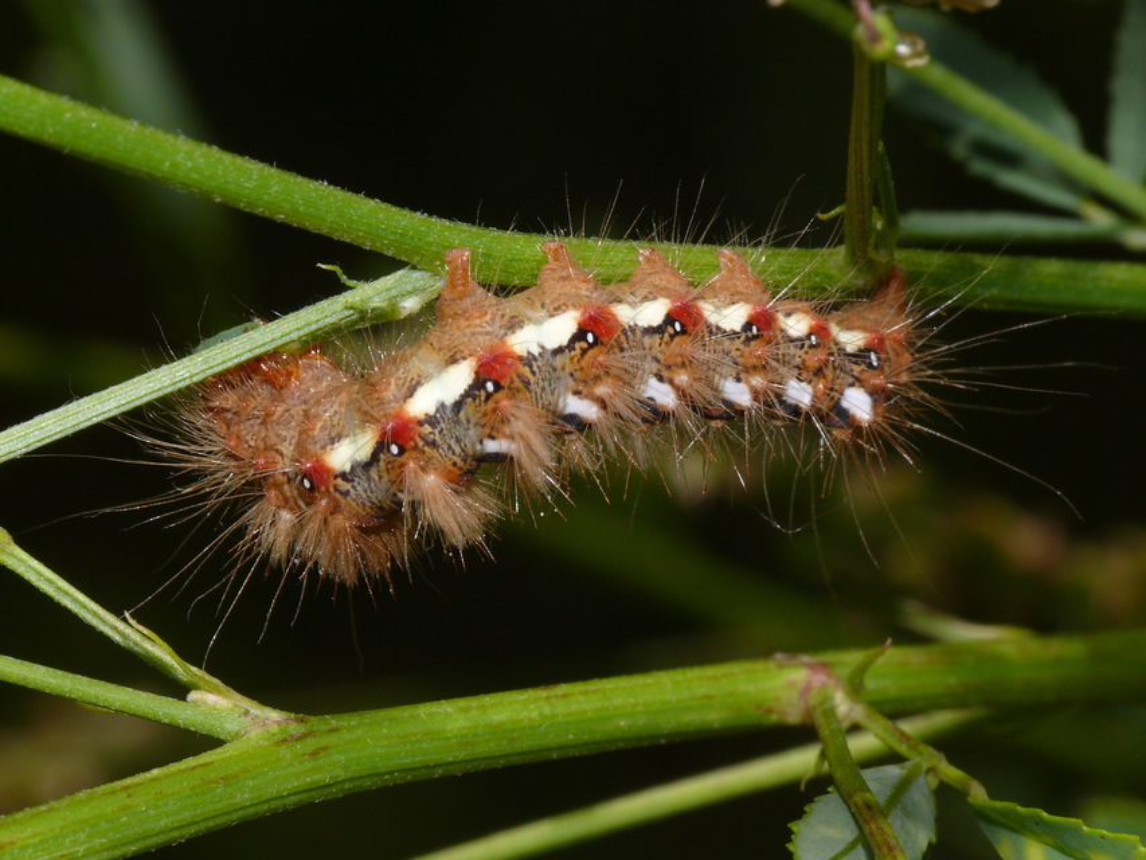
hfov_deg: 9.9
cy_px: 430
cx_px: 573
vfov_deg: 7.5
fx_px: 6589
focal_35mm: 199
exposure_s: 1/400
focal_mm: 42.2
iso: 100
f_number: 11
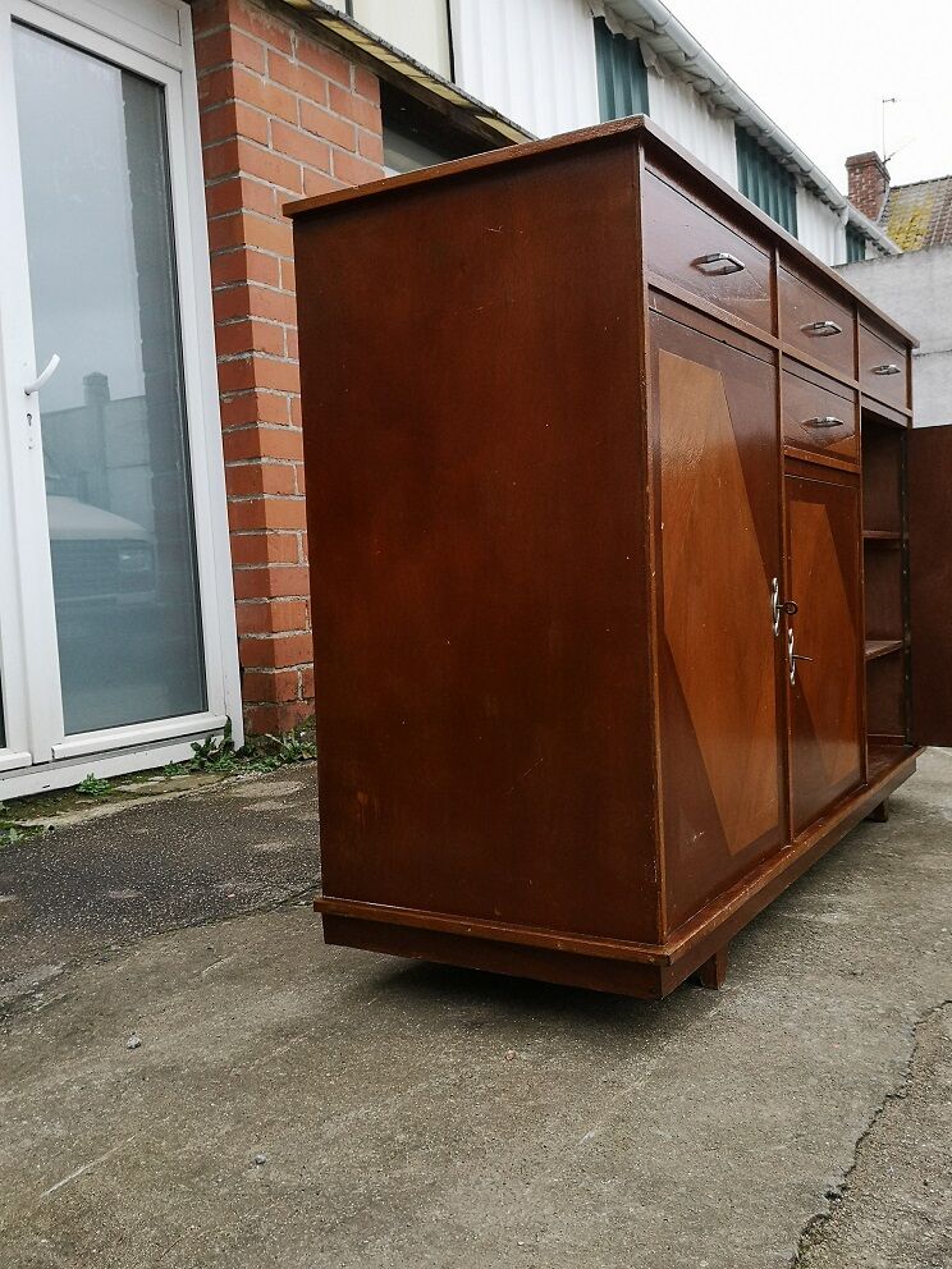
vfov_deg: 60.0
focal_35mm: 30
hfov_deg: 46.8
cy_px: 634
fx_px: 1100
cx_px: 476
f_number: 1.8
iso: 50
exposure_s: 1/119
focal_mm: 3.95
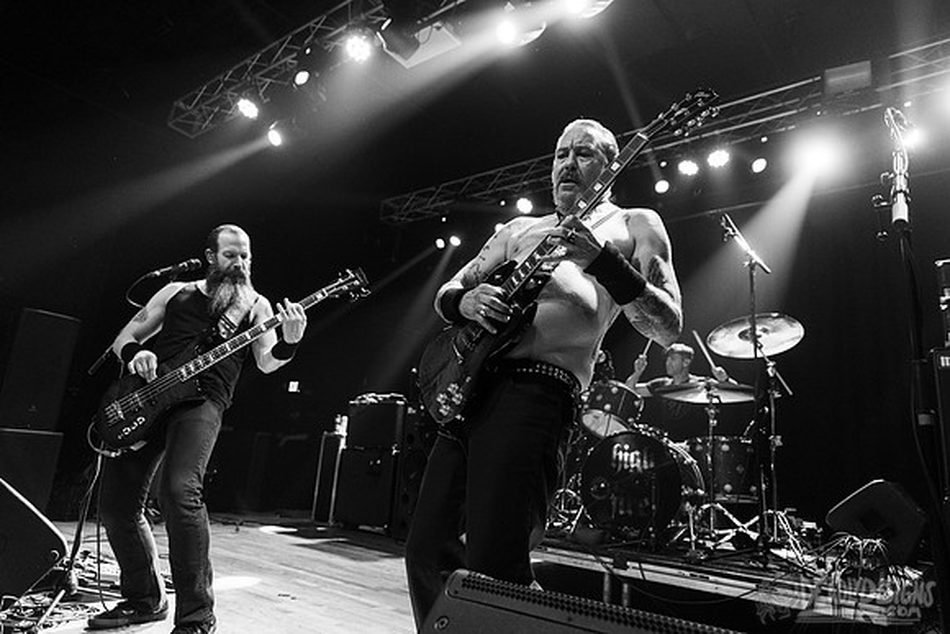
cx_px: 475
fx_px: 633
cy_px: 317
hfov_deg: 73.7
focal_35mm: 24
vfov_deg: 53.2
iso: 2500
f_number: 3.2
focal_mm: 24
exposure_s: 1/125
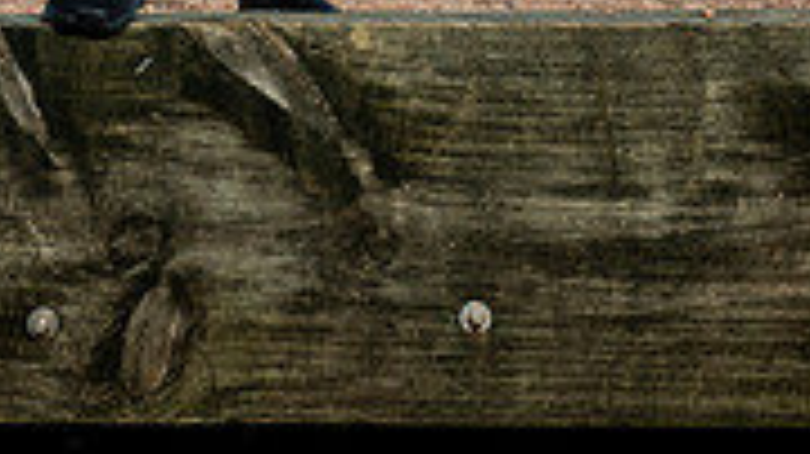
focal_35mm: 147
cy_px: -499
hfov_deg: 14.6
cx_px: 270
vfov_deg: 7.8
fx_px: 3155
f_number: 7.1
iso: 200
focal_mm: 56
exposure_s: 1/200
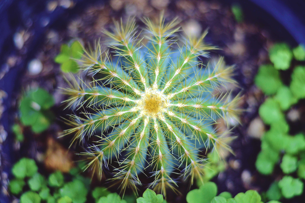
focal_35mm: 75
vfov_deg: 18.1
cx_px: 152
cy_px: 102
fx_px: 635
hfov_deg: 27.0
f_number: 2.2
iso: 400
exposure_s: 1/320
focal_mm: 50
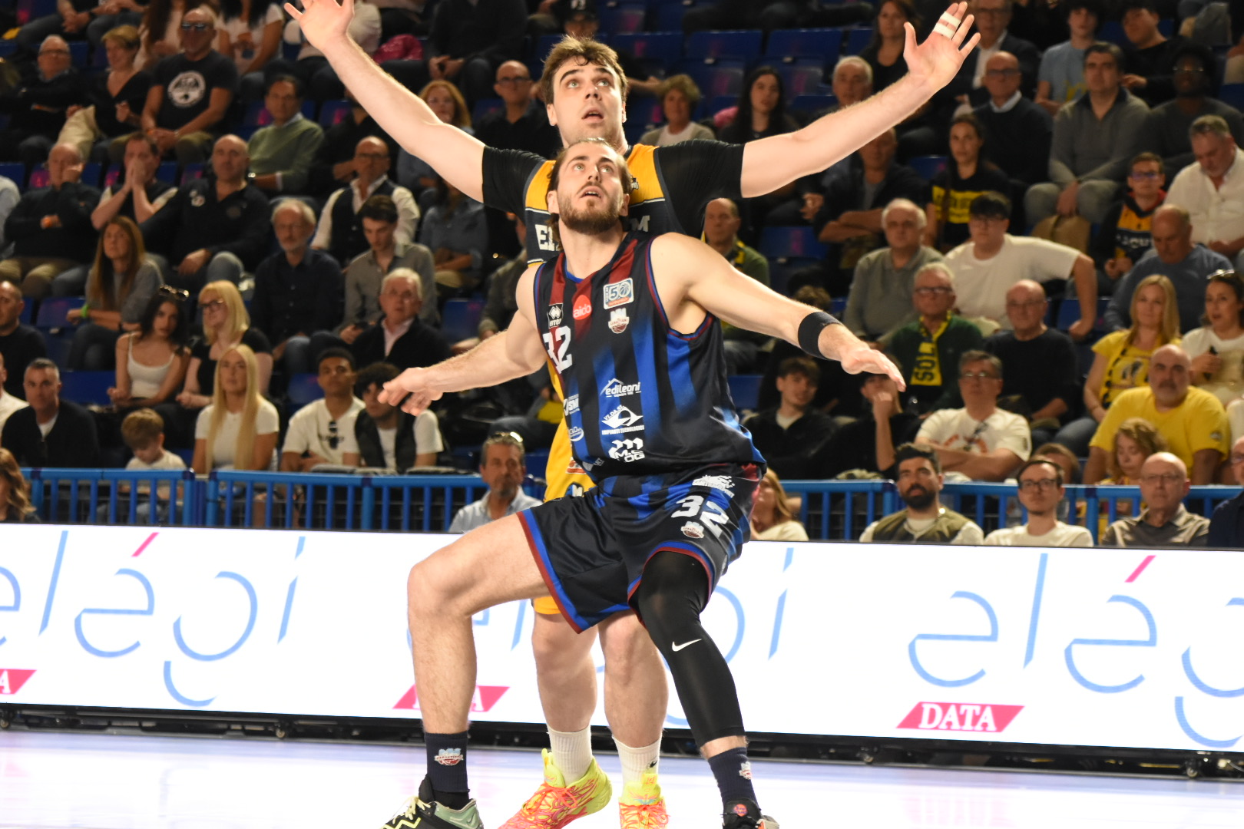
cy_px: 414
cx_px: 622
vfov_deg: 9.0
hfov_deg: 13.4
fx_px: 5287
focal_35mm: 153
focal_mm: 102
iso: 3200
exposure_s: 1/400
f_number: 4.5
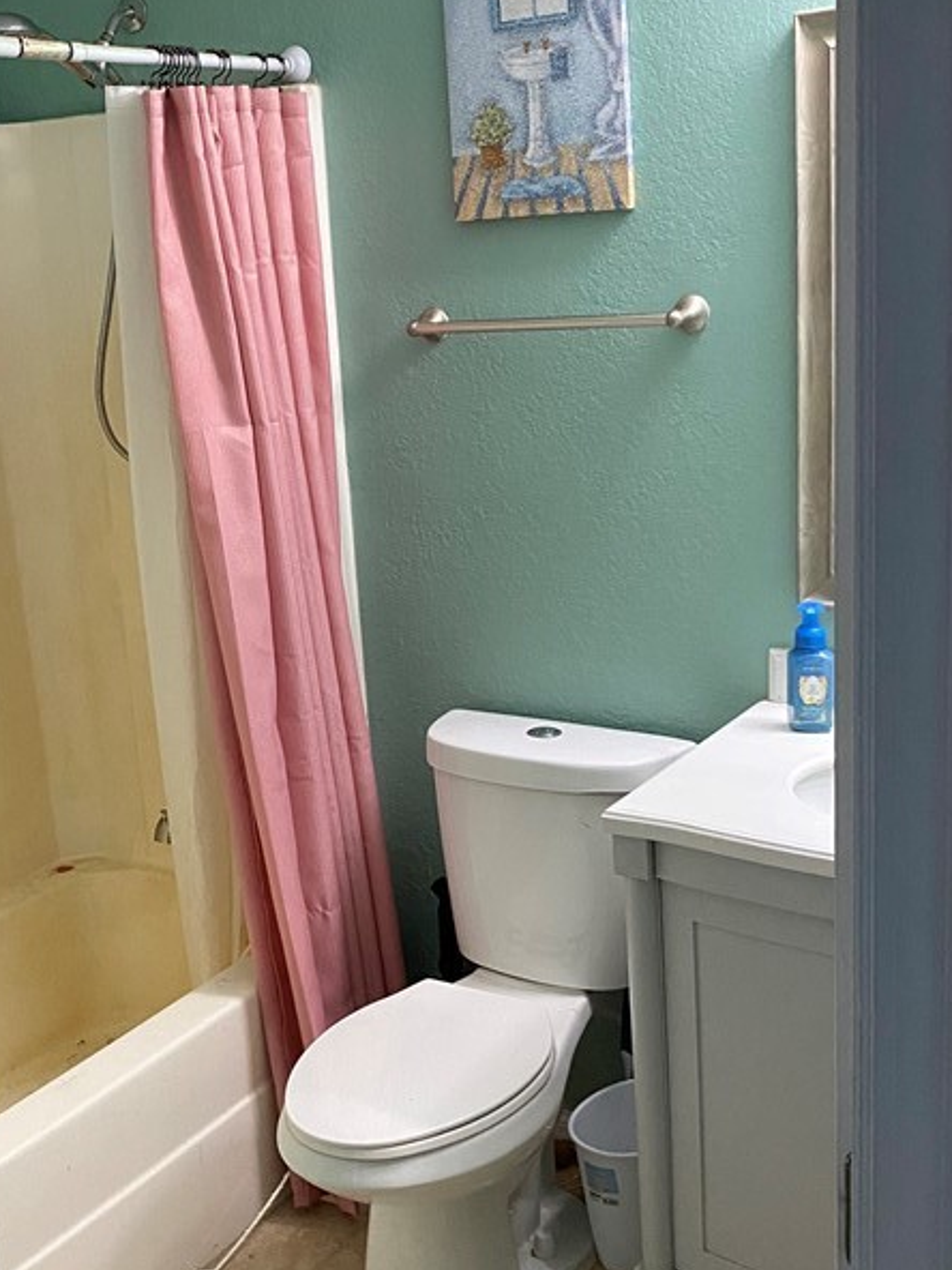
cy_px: 693
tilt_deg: -13.6
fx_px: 1650
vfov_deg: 42.0
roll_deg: +4.7
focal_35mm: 45
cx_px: 352
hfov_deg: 32.0
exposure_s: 1/40
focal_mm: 4.25
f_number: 1.8
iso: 400
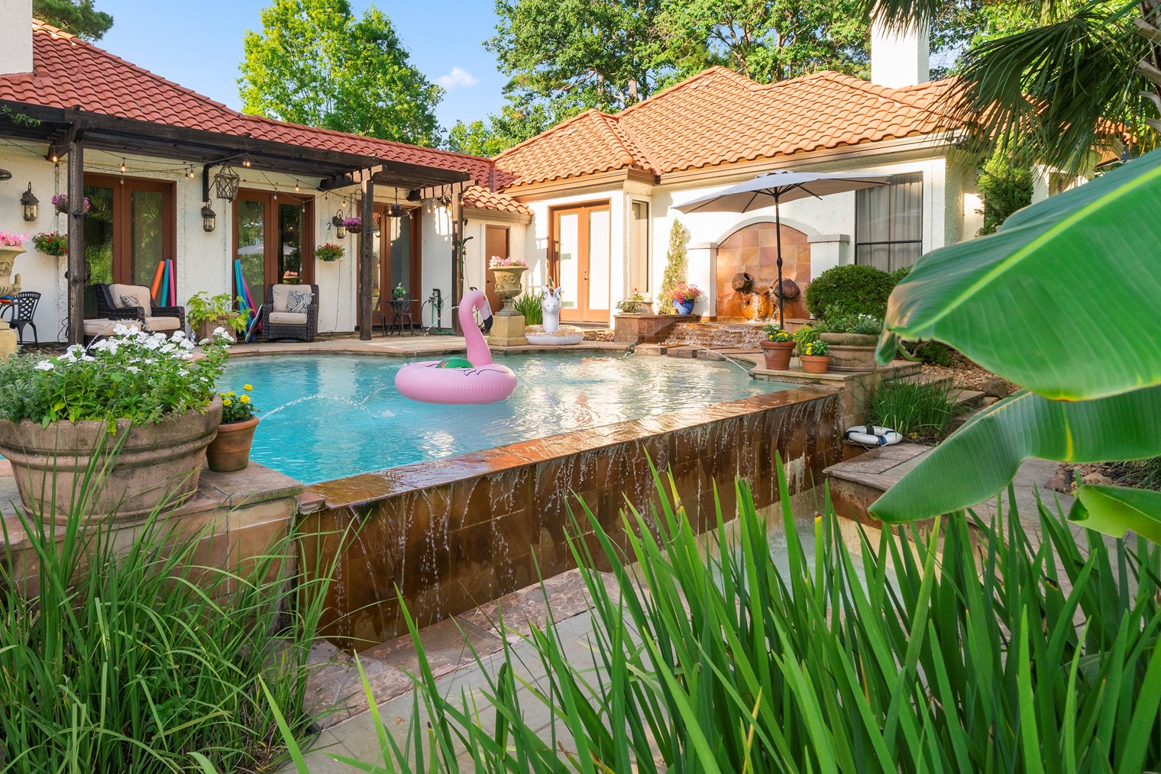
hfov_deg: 82.1
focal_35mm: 20
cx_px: 422
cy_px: 296
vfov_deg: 61.2
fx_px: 645
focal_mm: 14
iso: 400
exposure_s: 1/200
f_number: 8
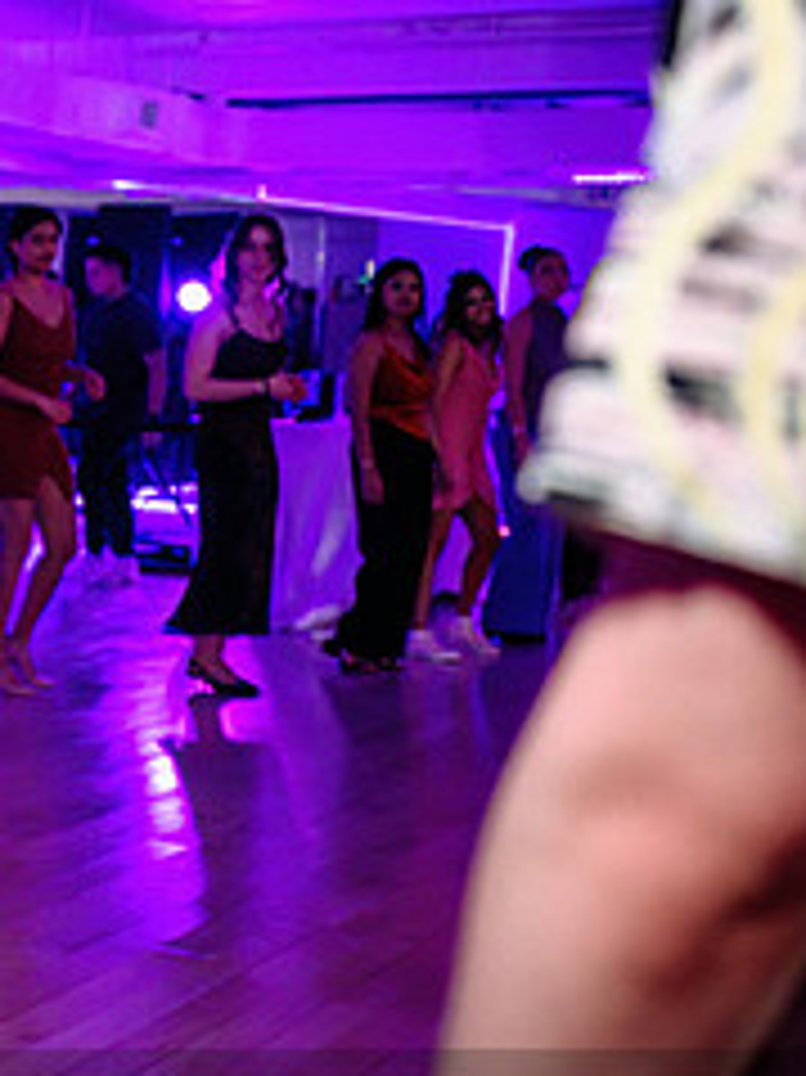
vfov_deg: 26.0
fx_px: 2330
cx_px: -599
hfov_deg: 16.7
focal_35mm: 75
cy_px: 586
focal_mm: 28
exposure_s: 1/200
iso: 2000
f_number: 2
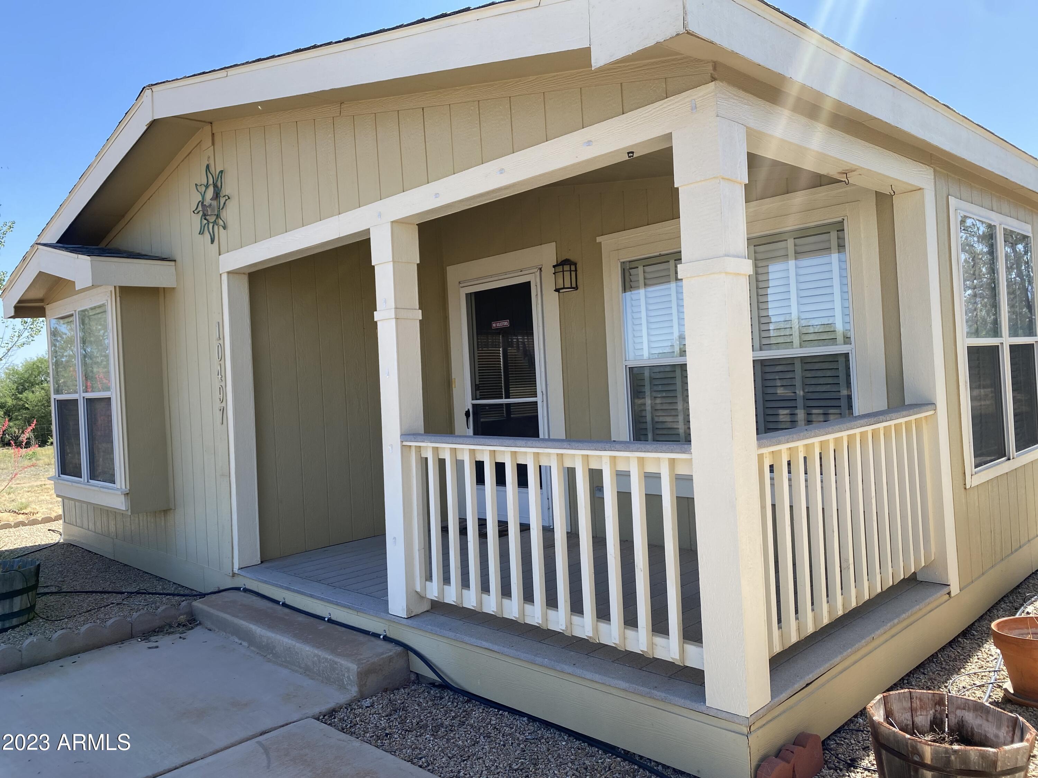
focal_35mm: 26
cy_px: 389
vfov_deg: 53.1
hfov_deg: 67.3
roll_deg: +2.5
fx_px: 780
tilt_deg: +0.3
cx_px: 519
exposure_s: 1/1063
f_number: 1.8
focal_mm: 4.25
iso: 32
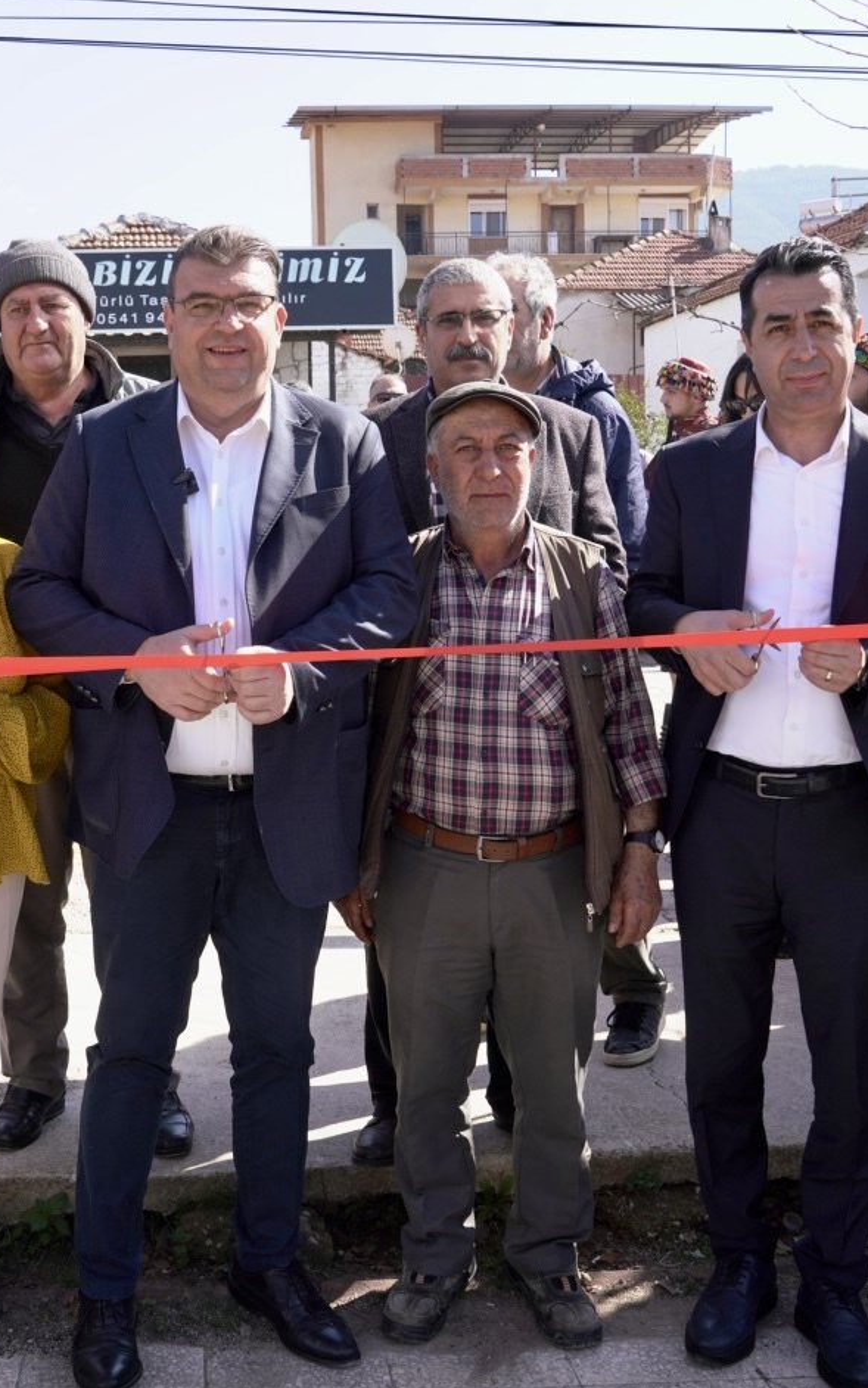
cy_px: 657
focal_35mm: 42
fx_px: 1589
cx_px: 227
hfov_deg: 30.1
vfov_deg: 47.2
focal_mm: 24
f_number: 7.1
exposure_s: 1/320
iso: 320
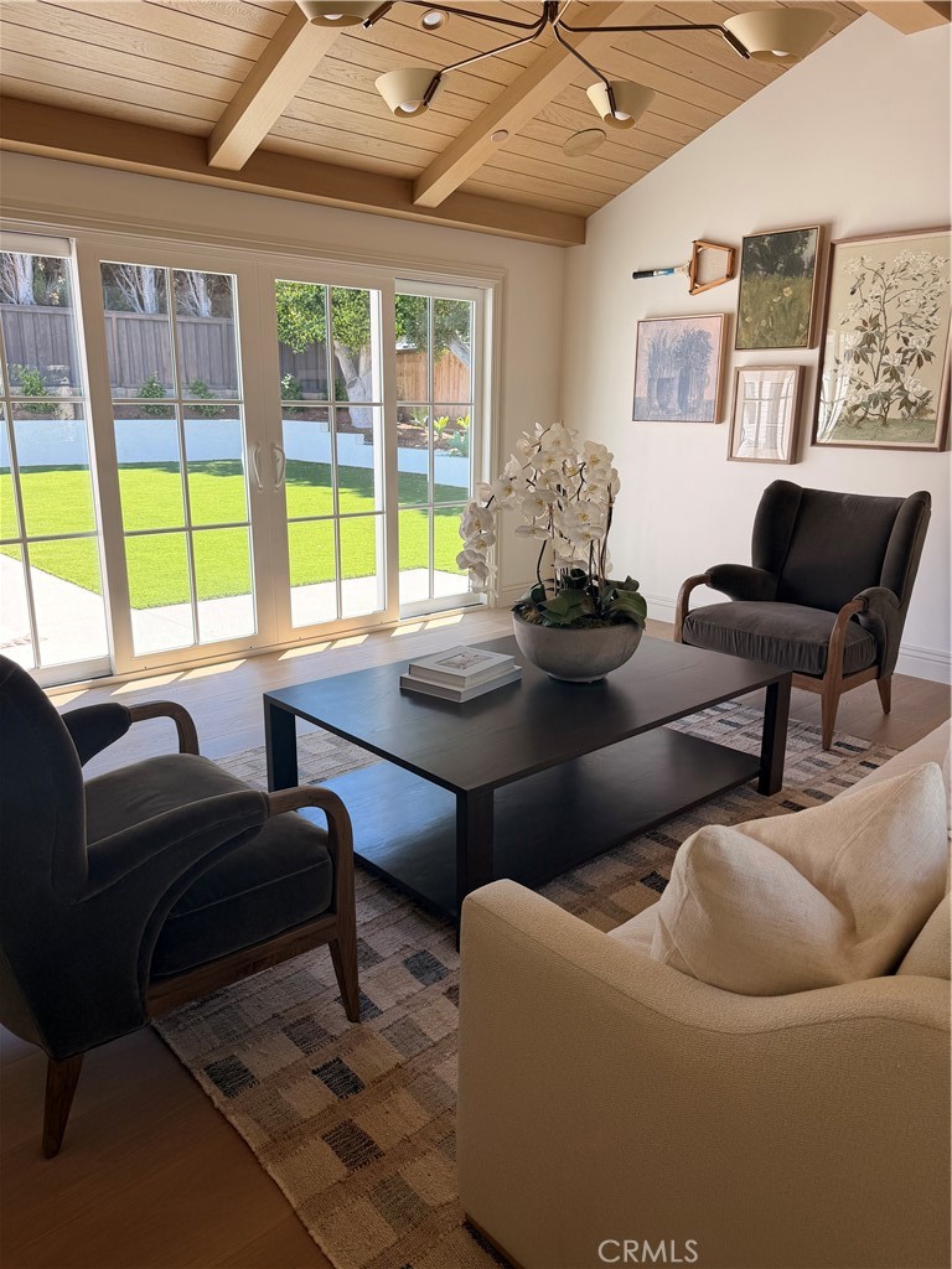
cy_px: 634
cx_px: 476
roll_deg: -1.0
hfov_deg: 56.8
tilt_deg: -14.7
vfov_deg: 71.6
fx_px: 880
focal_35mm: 24
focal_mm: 6.76
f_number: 1.78
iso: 80
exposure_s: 1/302
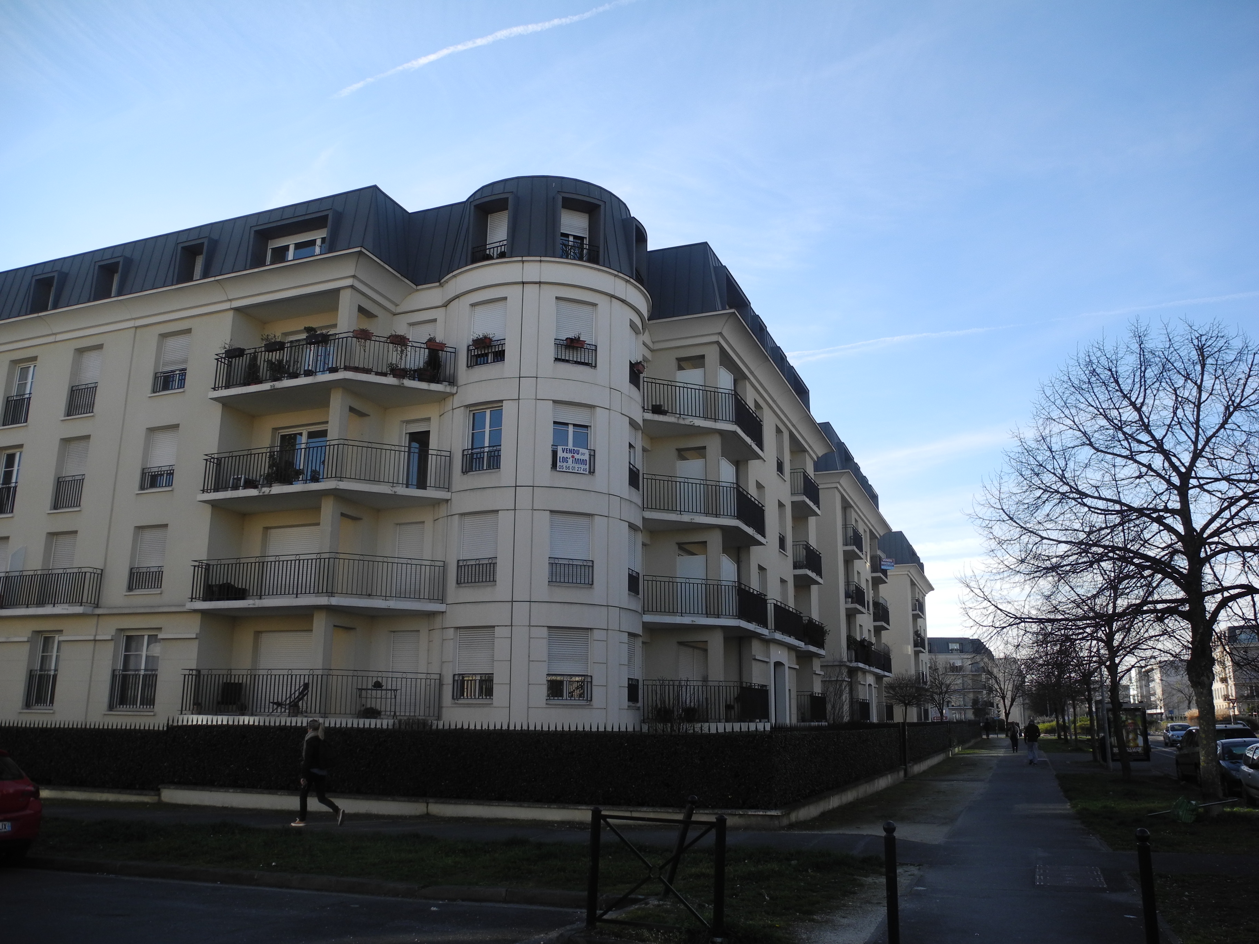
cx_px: 630
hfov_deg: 63.4
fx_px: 1018
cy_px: 472
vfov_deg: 49.7
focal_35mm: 28
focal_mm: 6
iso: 100
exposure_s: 1/850
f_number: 3.2
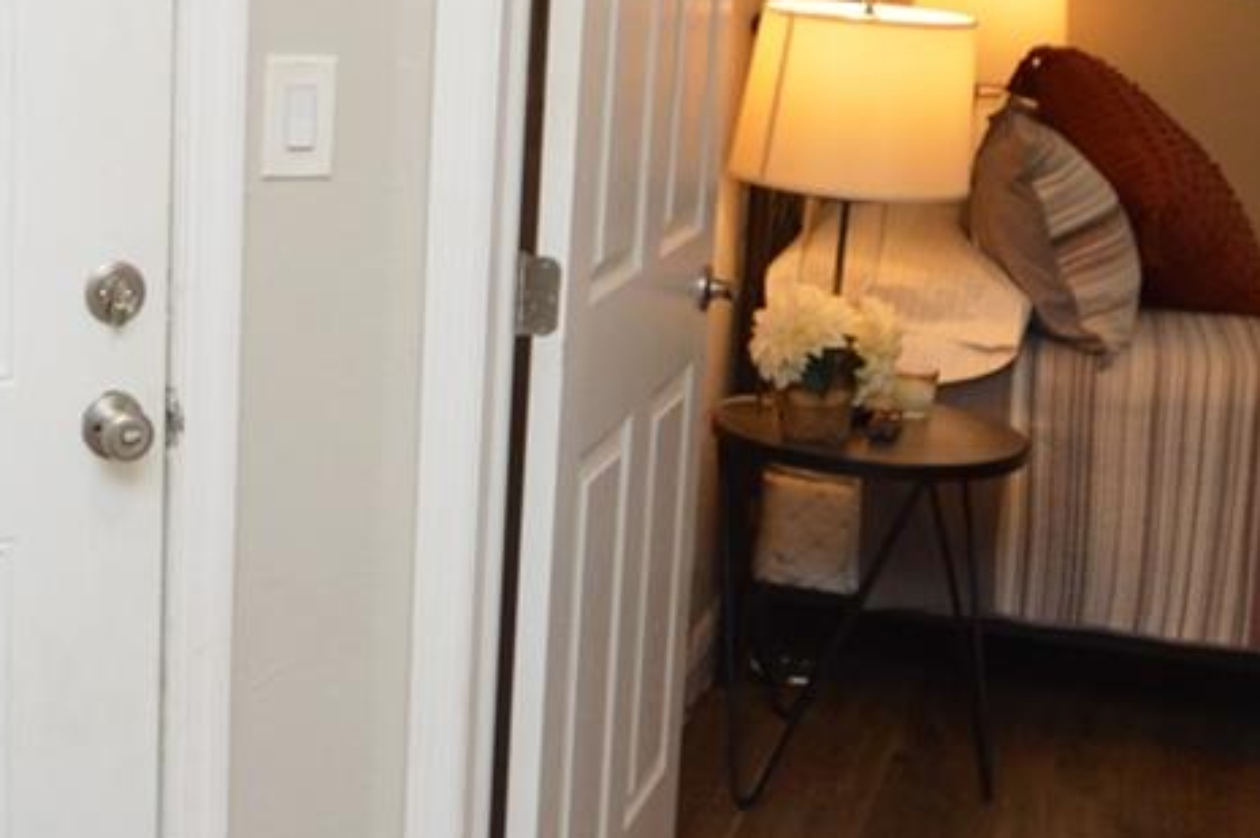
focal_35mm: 62
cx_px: 187
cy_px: 430
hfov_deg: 31.3
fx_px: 2168
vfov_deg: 21.9
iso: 400
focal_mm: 12
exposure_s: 1/60
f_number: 4
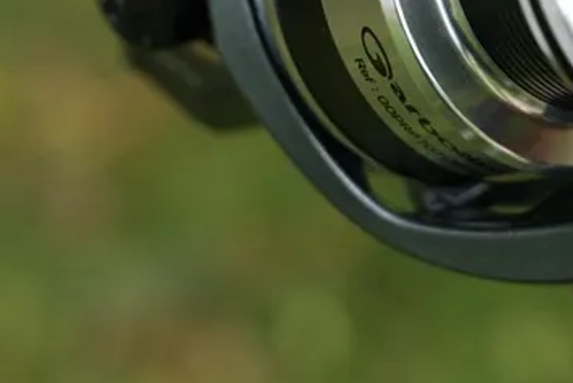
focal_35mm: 160
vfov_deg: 8.5
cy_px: -117
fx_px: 2549
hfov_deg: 12.8
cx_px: 407
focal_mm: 38
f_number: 4
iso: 400
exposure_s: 1/250
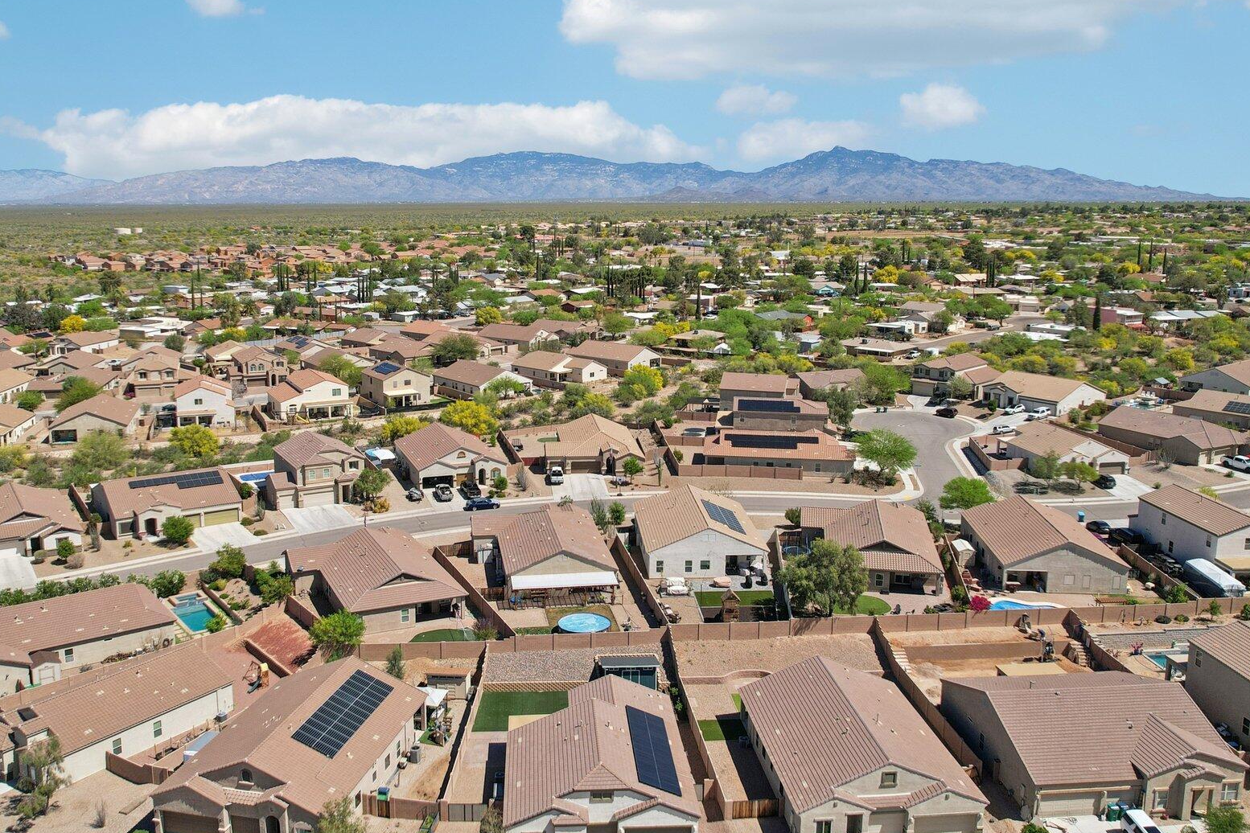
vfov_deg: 44.9
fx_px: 1007
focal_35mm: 29
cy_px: 386
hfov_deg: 63.7
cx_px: 618
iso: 100
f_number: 2.8
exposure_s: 1/350
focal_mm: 8.4
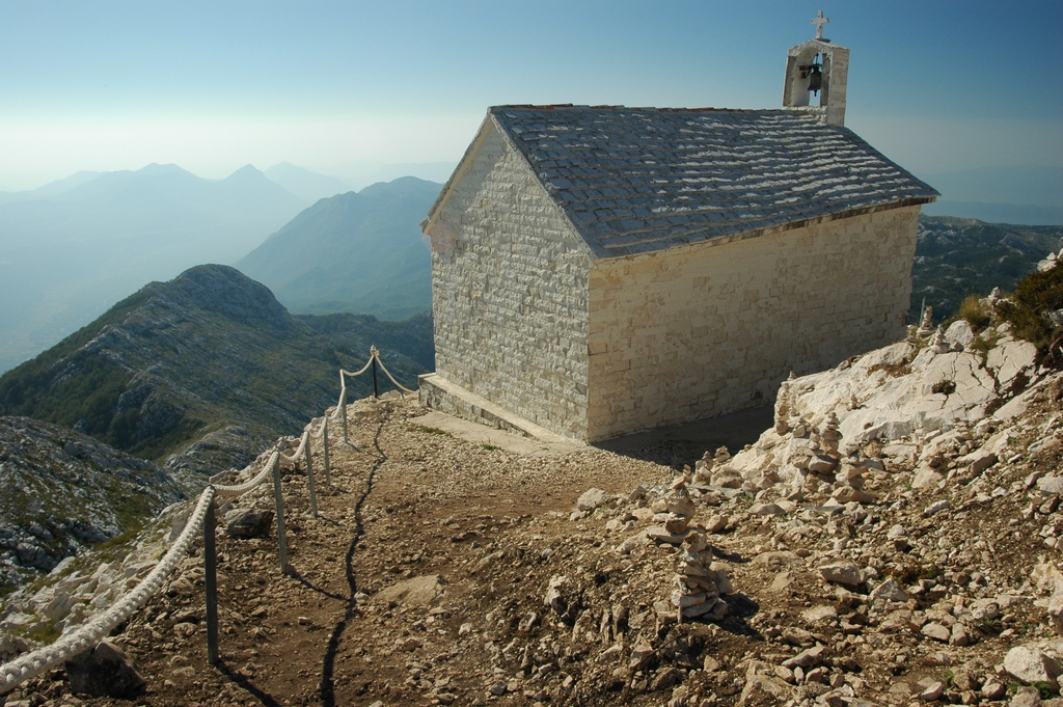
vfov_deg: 43.5
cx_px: 532
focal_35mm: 30
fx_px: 885
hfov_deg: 62.0
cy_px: 354
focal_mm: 20
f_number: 13
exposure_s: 1/90
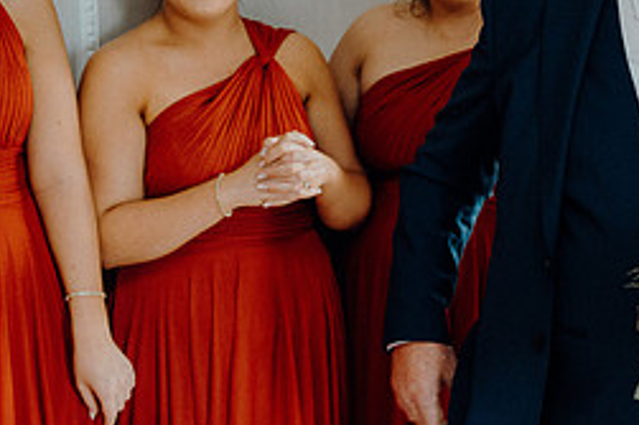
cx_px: 698
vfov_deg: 13.1
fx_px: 1845
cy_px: 159
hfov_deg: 18.9
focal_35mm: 104
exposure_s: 1/200
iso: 2500
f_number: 3.5
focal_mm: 45
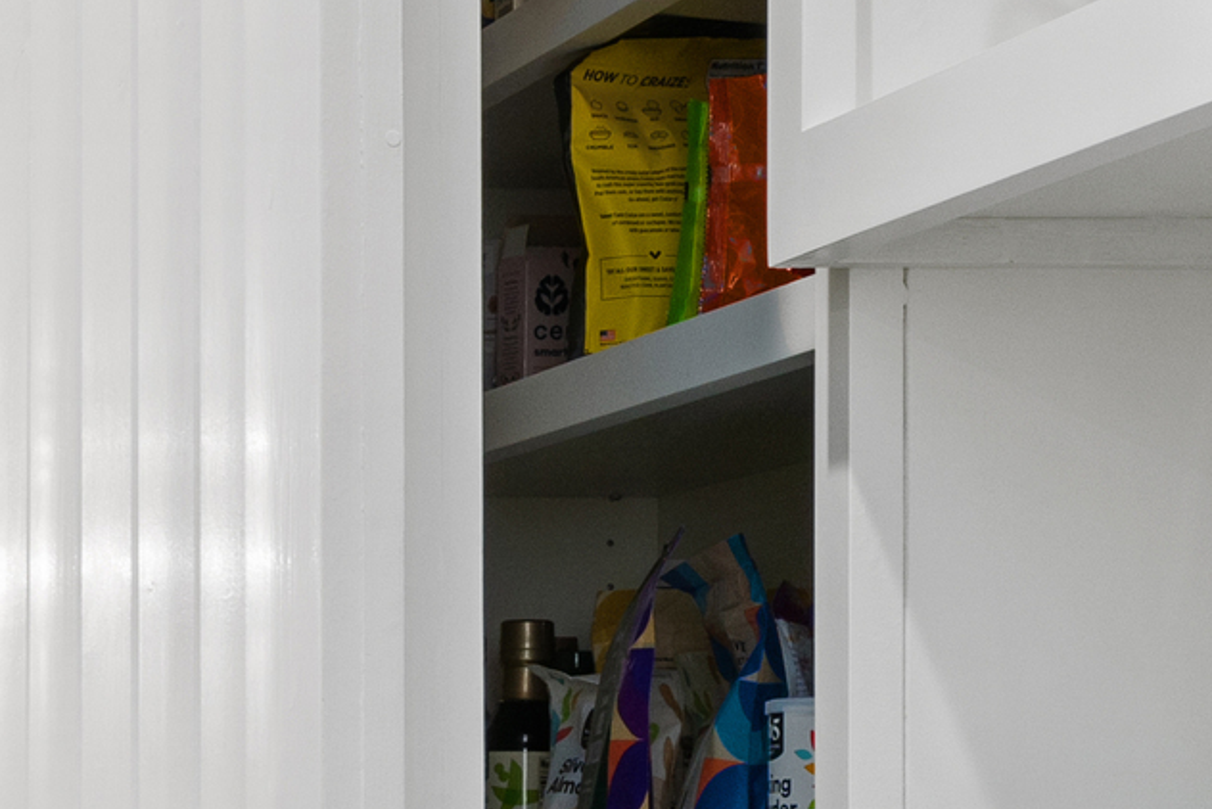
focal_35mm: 136
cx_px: -886
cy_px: 832
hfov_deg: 13.7
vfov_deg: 10.0
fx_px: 4581
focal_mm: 28
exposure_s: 1
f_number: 8
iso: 320
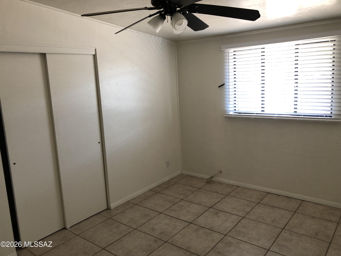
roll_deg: +2.8
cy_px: 128
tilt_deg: -10.8
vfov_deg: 49.7
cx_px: 170
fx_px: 276
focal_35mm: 28
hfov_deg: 63.4
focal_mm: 3.99
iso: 40
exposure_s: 1/24
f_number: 1.8
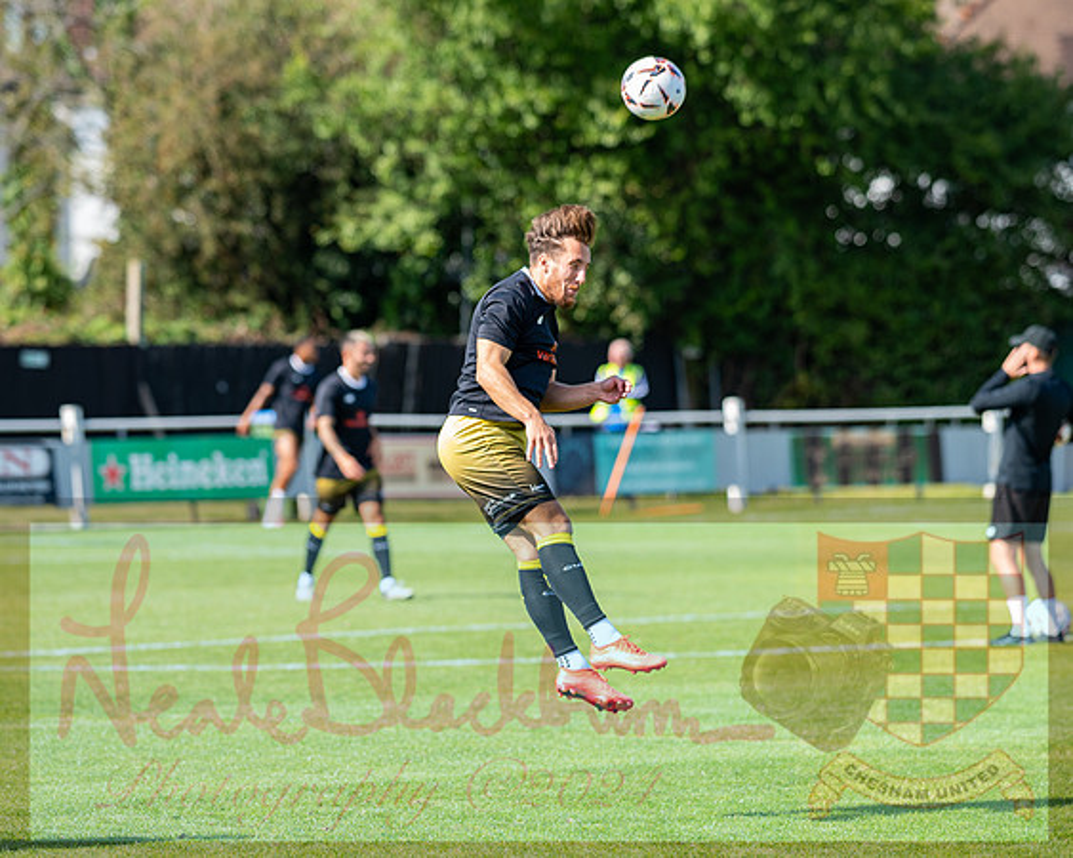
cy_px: 434
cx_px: 507
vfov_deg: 6.6
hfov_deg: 8.2
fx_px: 7490
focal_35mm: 236
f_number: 2.2
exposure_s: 1/1000
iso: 50
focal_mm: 135
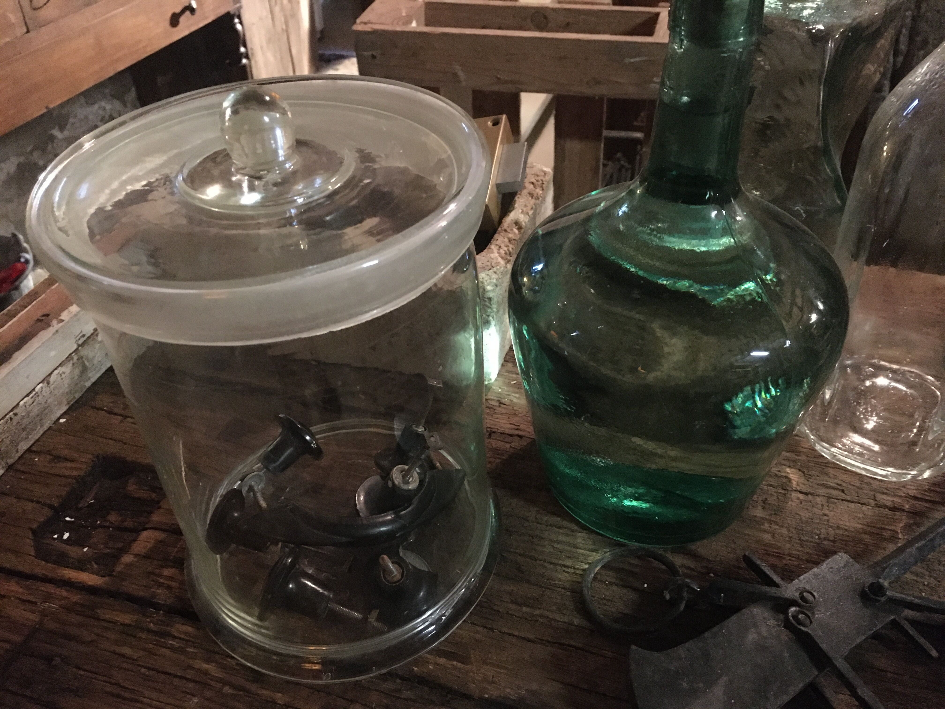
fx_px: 792
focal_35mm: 29
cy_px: 354
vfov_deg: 48.2
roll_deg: +2.3
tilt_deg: -36.8
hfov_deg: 61.7
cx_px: 472
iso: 640
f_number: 2.2
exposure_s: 1/17
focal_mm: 4.15
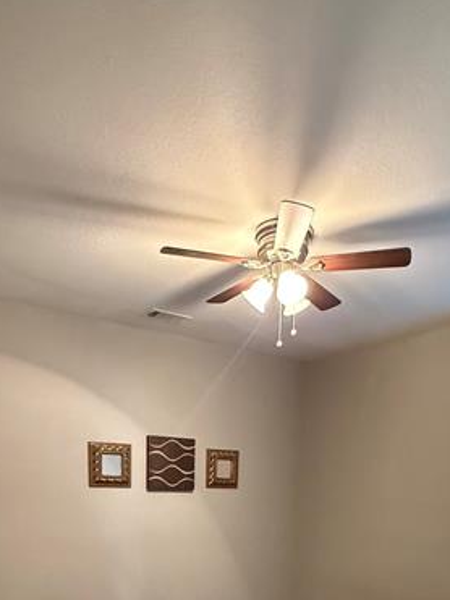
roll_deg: -1.9
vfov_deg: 54.1
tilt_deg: -4.3
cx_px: 222
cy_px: 537
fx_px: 503
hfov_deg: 48.2
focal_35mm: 29
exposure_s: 1/60
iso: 1000
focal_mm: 2.22
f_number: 2.2
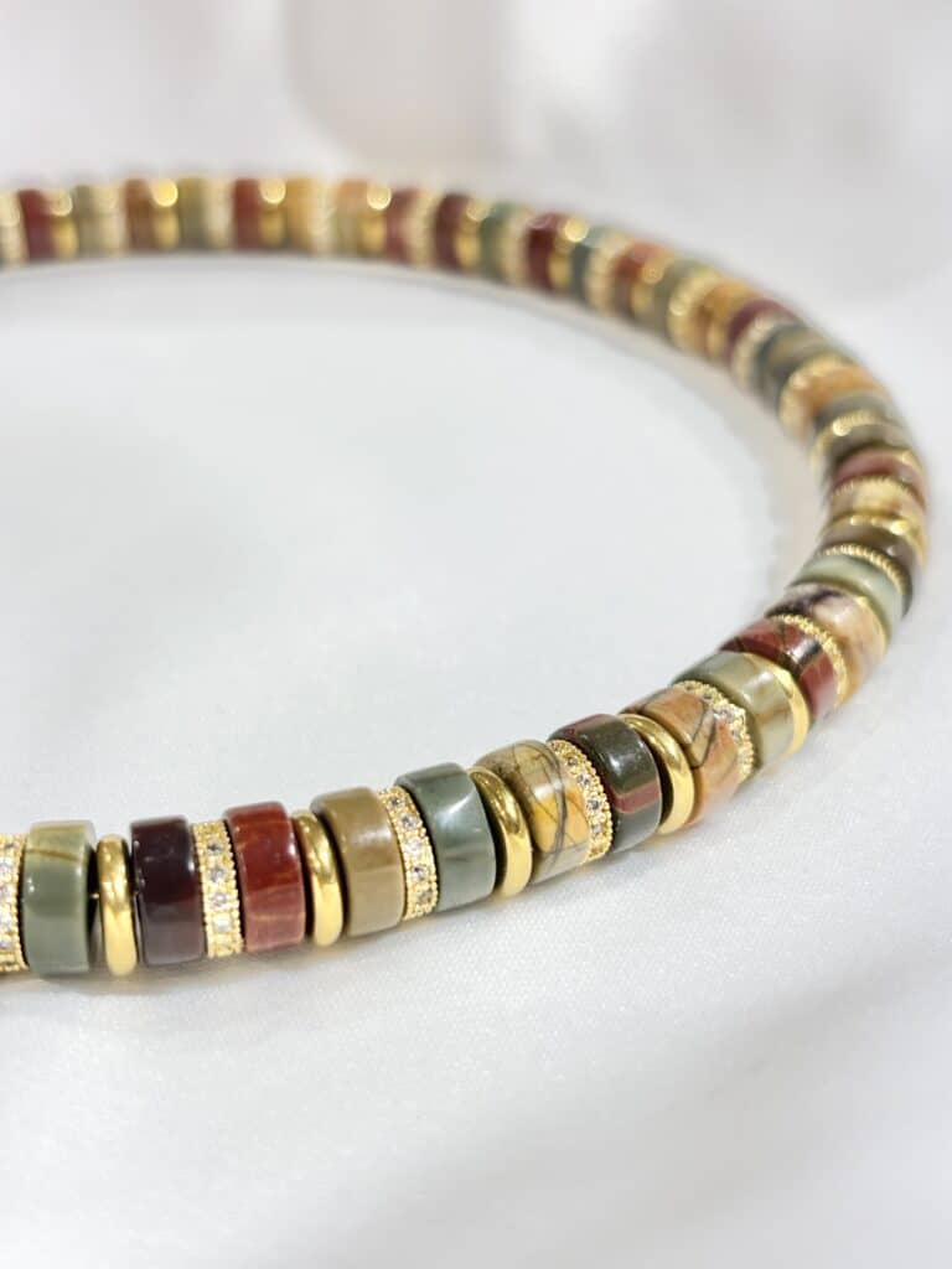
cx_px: 476
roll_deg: +7.0
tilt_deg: -31.9
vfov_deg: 36.8
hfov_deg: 28.0
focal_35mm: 52
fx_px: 1907
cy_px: 634
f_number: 1.6
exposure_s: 1/161
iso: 32
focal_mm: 5.96
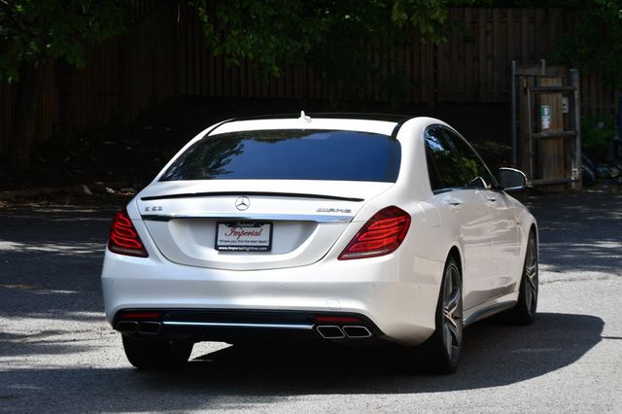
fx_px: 2072
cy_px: 207
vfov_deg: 11.4
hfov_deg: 17.1
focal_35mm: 120
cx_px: 311
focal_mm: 80
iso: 125
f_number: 8
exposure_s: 1/250
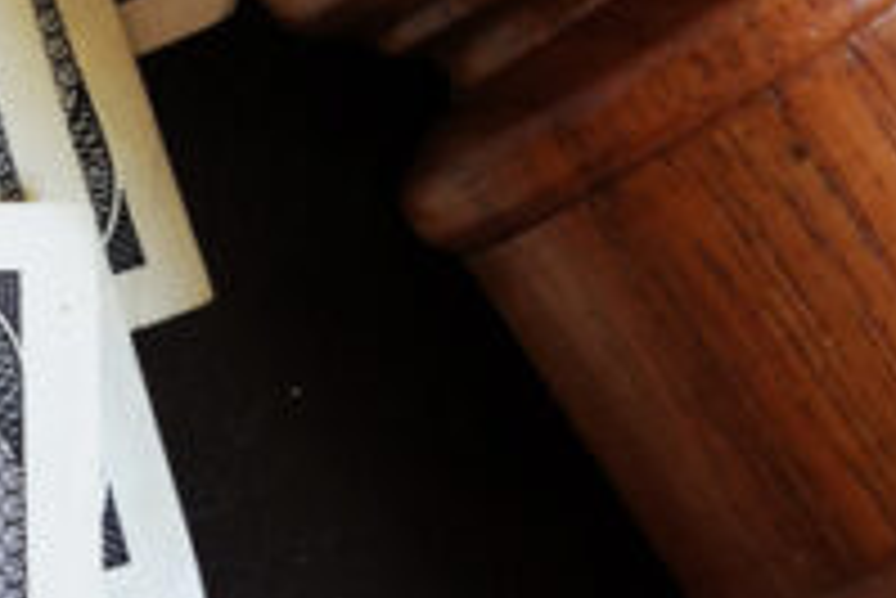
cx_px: -90
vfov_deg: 9.3
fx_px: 3586
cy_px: -241
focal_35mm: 144
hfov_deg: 13.9
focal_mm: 10.4
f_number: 5
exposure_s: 1/8
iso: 200
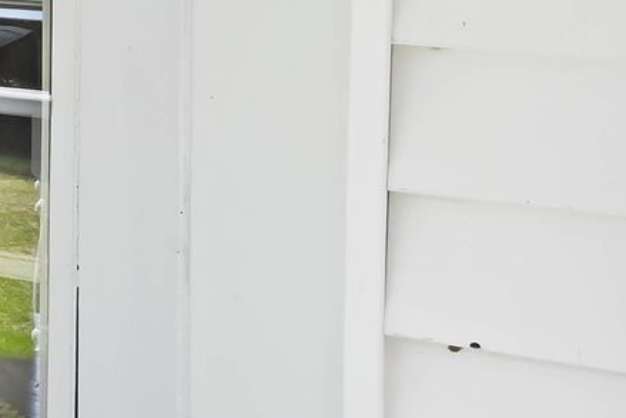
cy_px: -183
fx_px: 1705
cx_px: -1492
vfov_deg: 13.3
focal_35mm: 98
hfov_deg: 10.0
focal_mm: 14
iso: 500
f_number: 14
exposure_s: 1/160
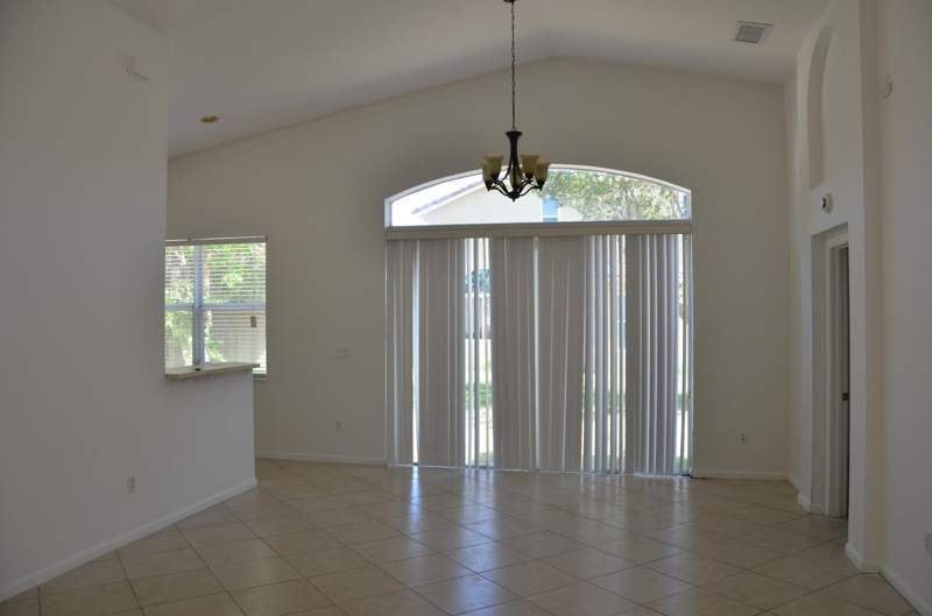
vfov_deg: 47.7
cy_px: 308
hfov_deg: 67.5
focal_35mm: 27
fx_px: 697
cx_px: 466
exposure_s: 1/125
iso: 200
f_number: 5.6
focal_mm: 18
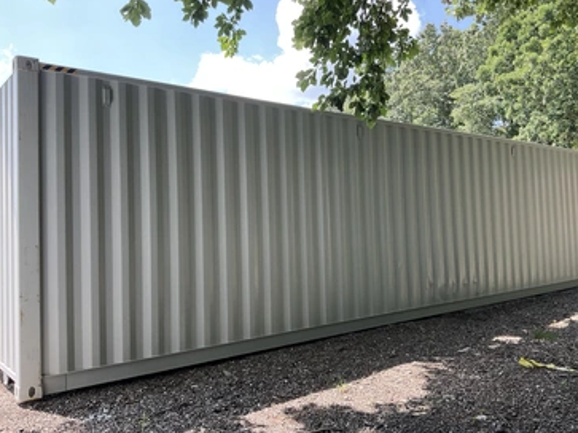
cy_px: 209
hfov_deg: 56.8
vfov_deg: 44.1
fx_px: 534
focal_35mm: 32
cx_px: 310
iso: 25
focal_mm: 3
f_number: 1.8
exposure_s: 1/249
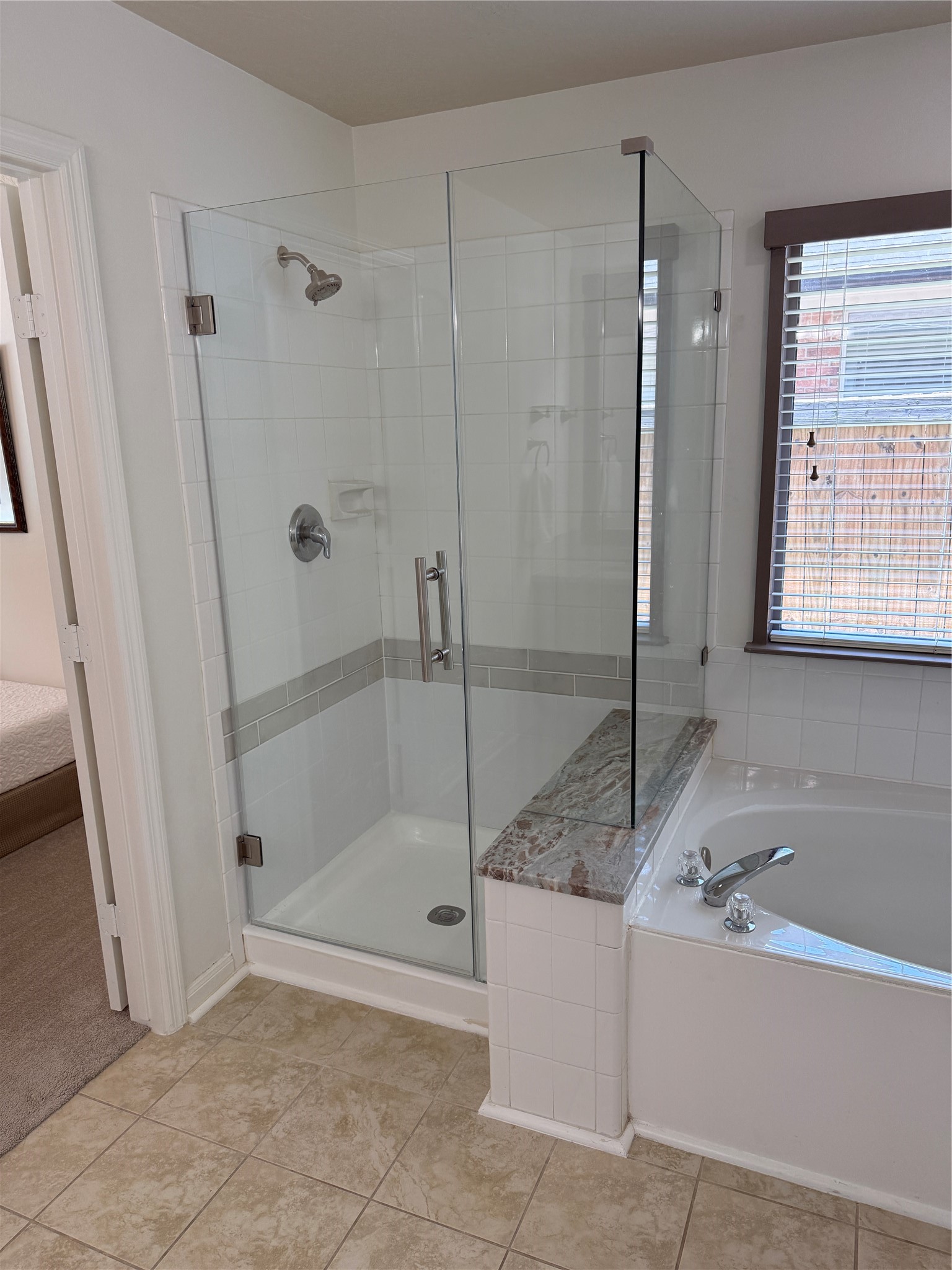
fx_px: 880
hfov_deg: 56.8
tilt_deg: -14.5
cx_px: 476
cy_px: 635
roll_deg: +1.9
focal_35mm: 24
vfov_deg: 71.6
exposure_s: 1/209
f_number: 1.78
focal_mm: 6.76
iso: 160
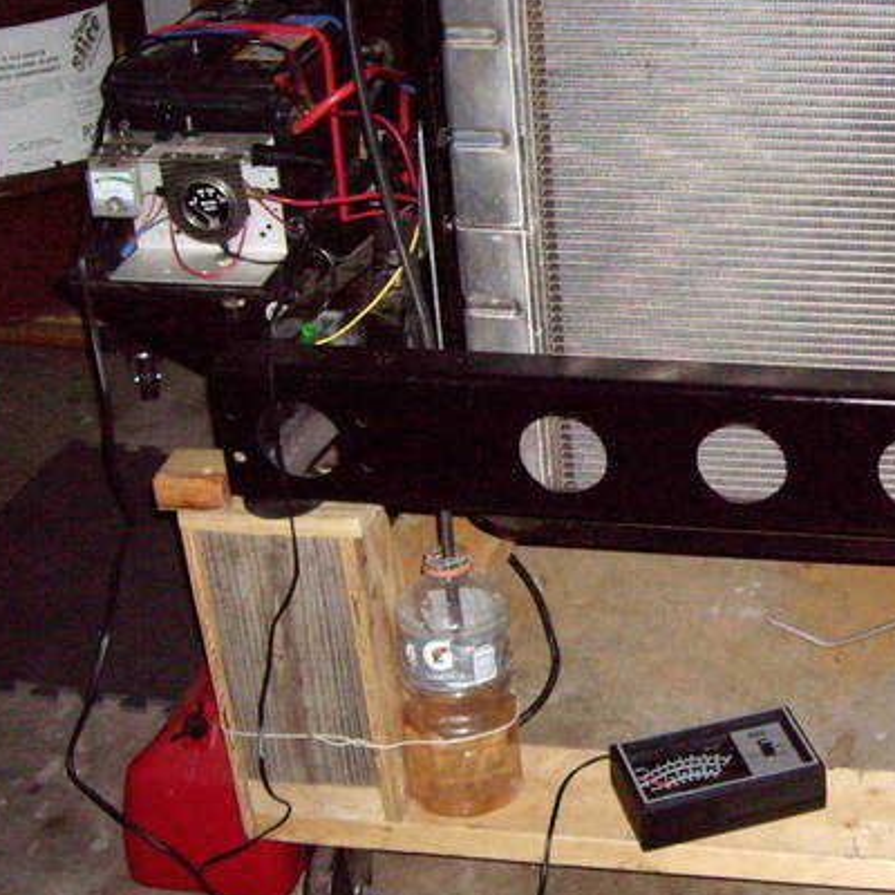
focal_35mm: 68
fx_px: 1989
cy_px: 338
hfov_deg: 24.6
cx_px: 808
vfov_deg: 25.3
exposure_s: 1/40
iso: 400
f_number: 2.7
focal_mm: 6.2
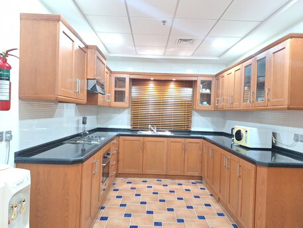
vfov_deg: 58.9
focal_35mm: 23
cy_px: 114
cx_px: 152
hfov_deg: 73.9
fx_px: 201
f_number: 1.8
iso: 320
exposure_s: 1/25
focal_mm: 5.54
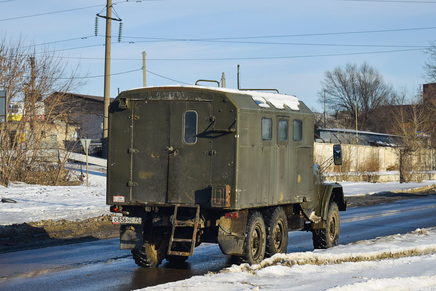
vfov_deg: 16.6
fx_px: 999
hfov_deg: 24.6
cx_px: 218
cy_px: 146
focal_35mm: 82
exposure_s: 1/800
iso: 100
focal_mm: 55
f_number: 6.3
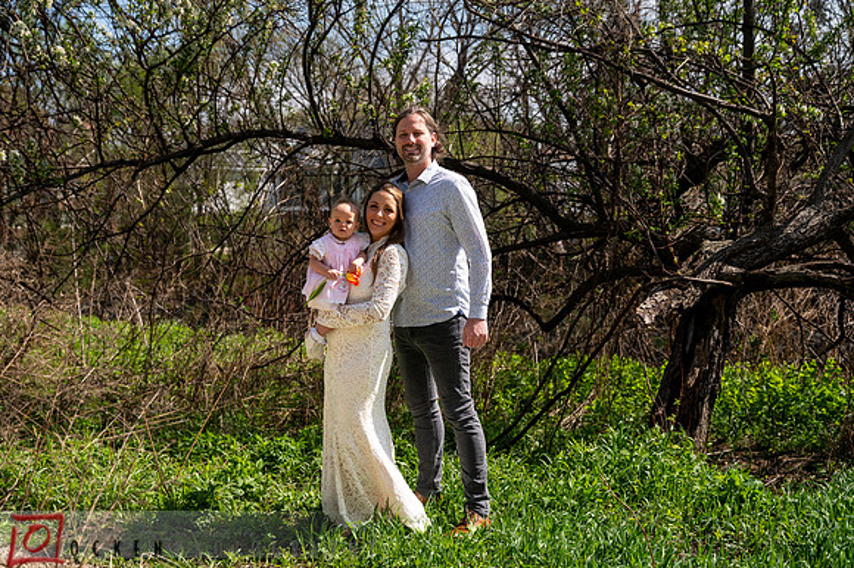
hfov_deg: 36.9
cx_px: 427
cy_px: 284
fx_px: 1280
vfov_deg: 25.0
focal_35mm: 54
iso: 320
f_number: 5
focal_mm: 54
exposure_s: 1/1600
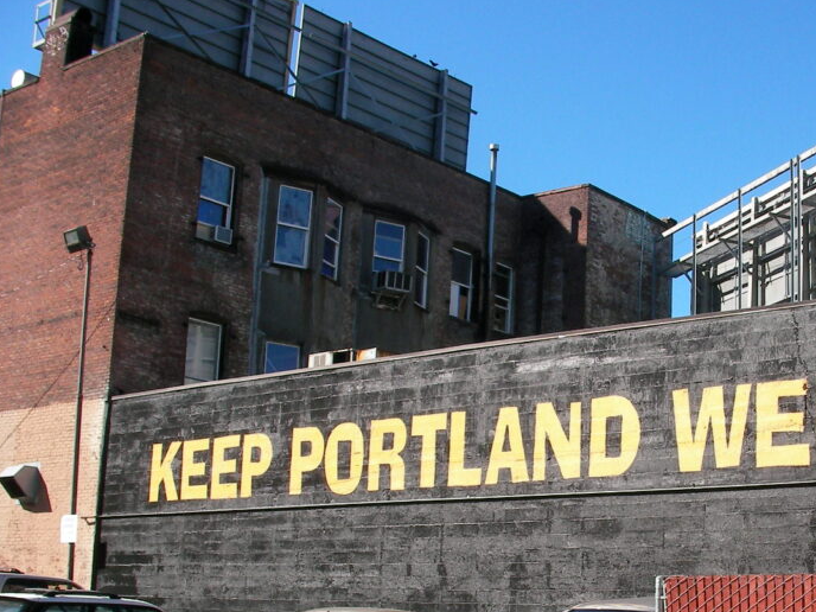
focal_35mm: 61
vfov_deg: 23.9
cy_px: 423
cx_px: 580
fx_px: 1438
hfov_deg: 31.3
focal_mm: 6.3
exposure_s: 1/387
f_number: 4.5
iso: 50
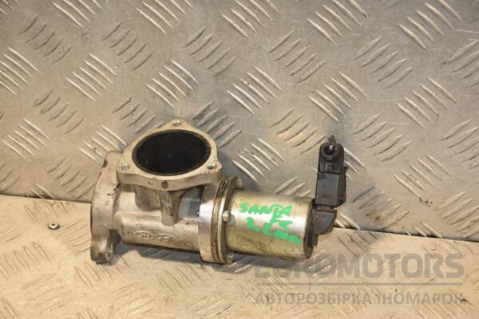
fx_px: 1237
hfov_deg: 21.9
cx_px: 240
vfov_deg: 14.7
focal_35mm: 93
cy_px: 160
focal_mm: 62
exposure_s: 1/200
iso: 800
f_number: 5.6
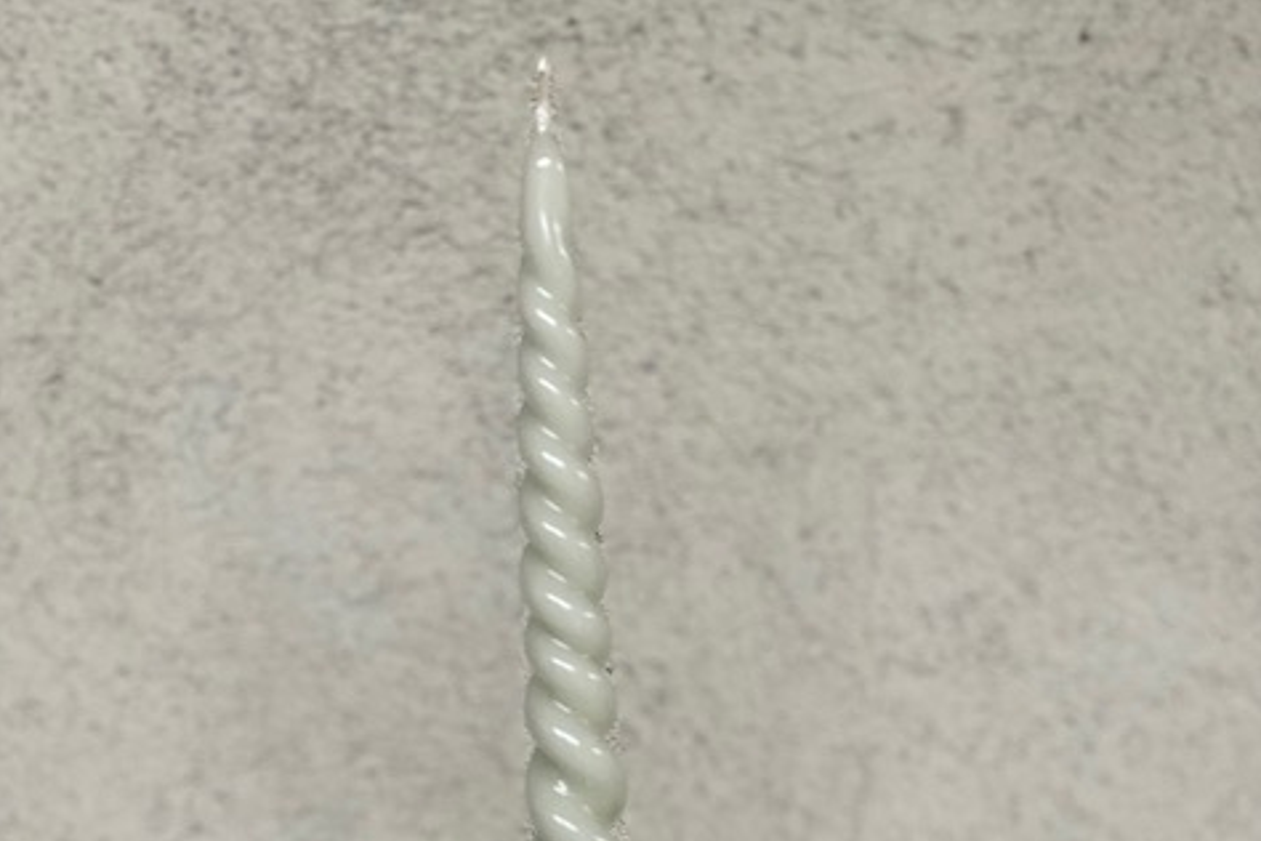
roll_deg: +0.8
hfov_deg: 27.7
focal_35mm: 73
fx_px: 2557
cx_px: 630
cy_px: 798
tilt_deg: -14.5
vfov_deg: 18.3
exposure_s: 1/122
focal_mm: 6
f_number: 2
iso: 250
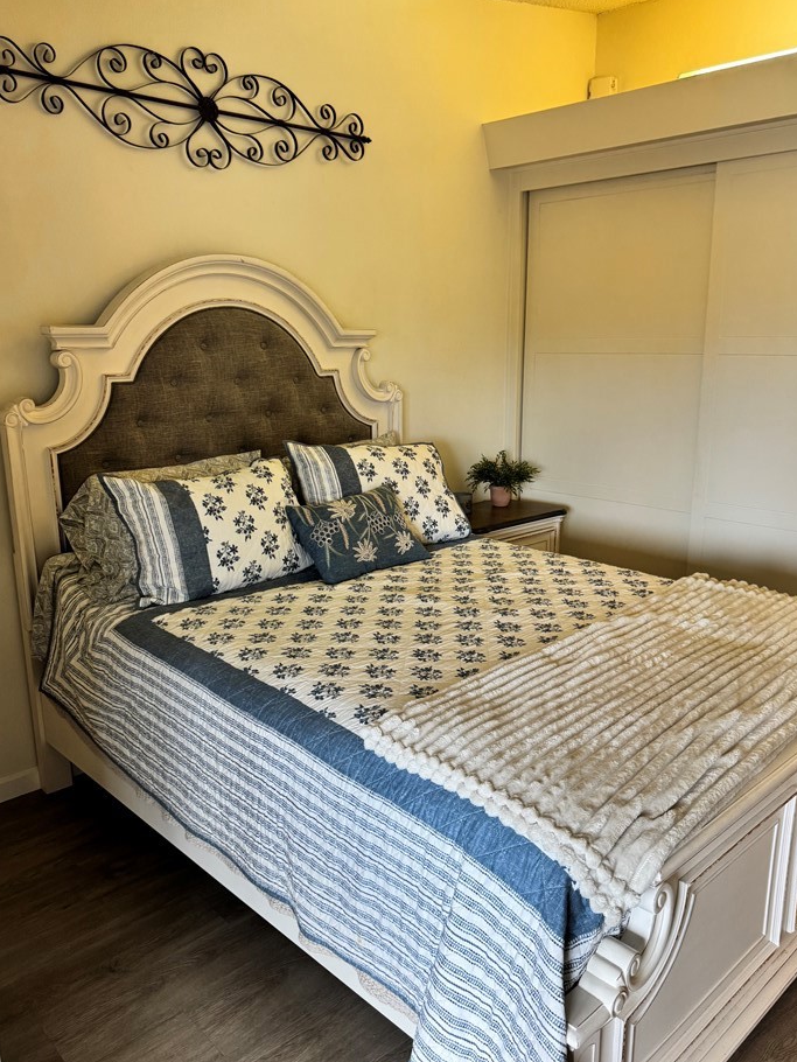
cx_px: 429
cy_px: 538
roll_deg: +0.4
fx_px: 828
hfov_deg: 51.3
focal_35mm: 27
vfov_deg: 65.3
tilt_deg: -13.9
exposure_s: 1/120
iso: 200
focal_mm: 6.76
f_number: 1.78
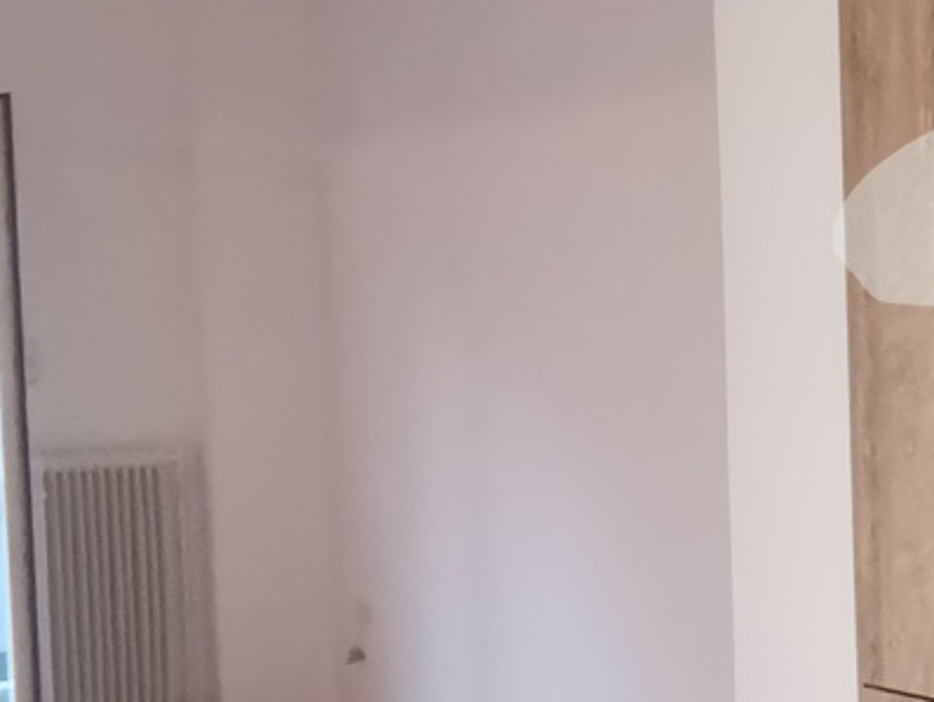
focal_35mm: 82
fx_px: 2214
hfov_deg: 20.9
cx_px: 1331
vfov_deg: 18.0
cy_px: 463
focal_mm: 2.23
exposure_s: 1/25
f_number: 2.2
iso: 500
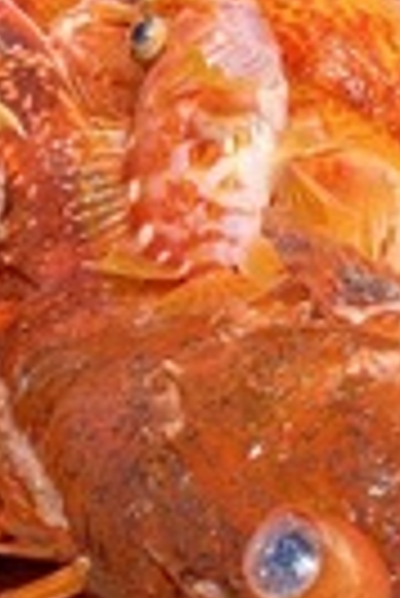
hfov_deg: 10.5
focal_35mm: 130
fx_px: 2161
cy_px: -301
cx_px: 18
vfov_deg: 14.7
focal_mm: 4.25
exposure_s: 1/3610
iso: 32
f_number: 1.8
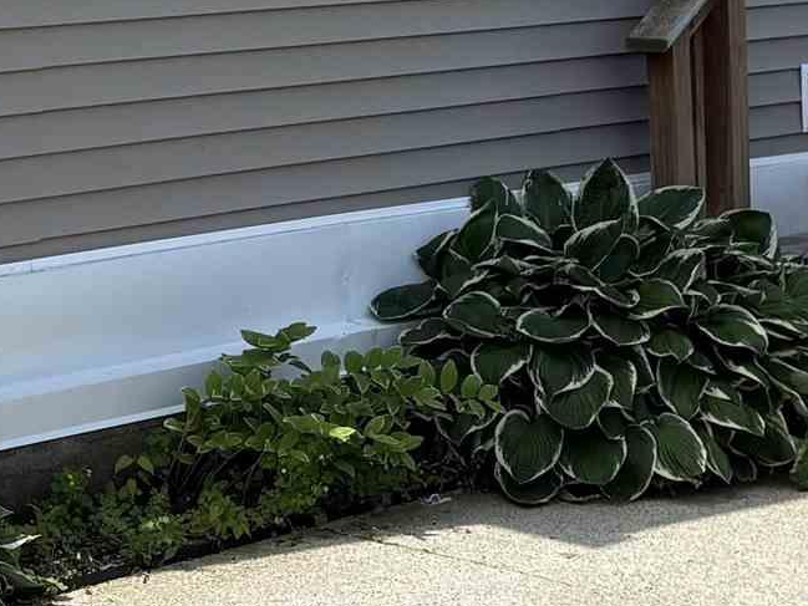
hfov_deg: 15.8
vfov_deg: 11.4
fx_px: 2872
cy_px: -362
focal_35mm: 123
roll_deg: +1.1
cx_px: 82
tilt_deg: +3.5
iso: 50
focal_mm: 5.96
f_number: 1.6
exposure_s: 1/2012
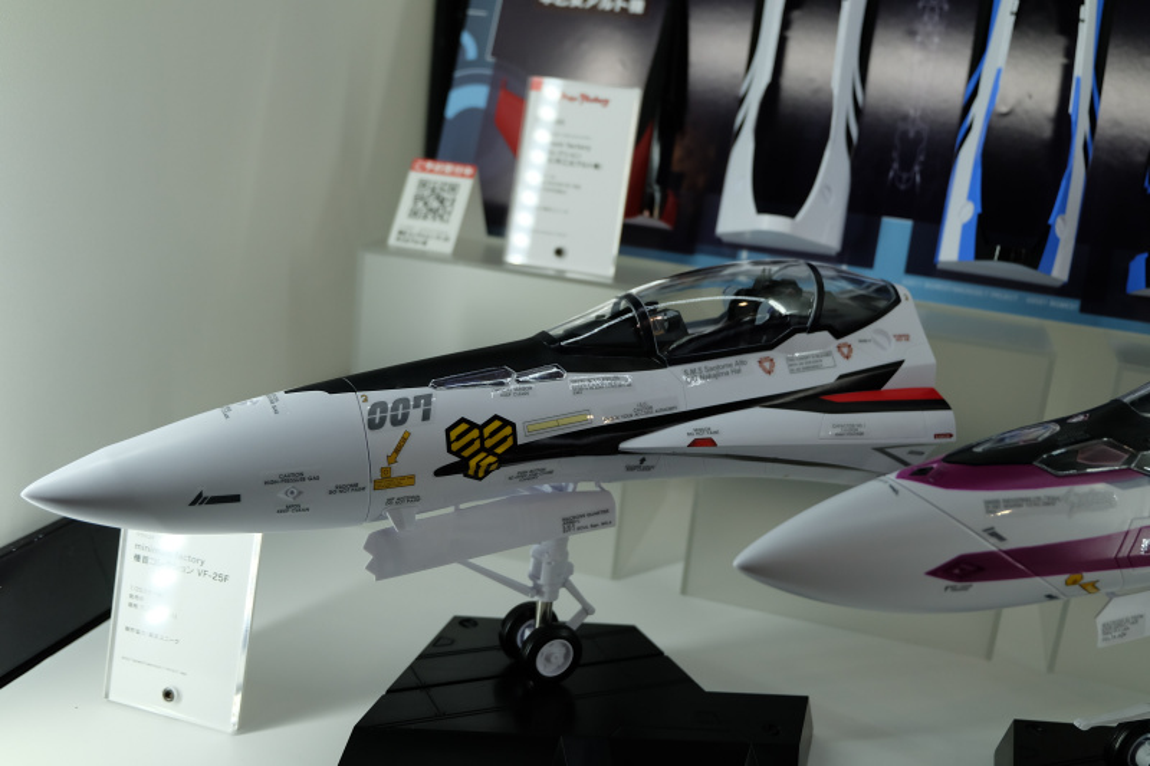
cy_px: 383
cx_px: 575
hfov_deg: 50.7
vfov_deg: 35.0
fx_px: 1214
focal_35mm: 38
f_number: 4.5
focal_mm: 25.6
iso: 400
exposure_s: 1/125
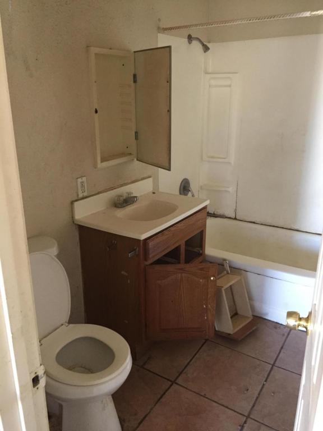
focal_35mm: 29
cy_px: 216
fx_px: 361
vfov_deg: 61.7
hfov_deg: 48.2
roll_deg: -0.7
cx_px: 162
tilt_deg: -16.3
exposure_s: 1/30
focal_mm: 4.15
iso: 250
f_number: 2.2
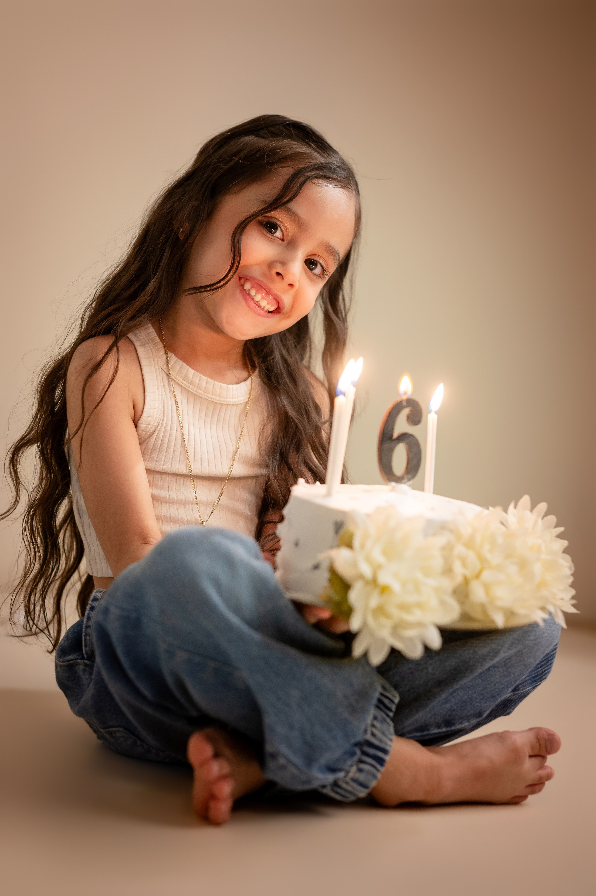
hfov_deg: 27.0
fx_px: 1243
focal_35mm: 50
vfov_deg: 39.6
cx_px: 298
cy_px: 448
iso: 1600
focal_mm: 50
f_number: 2.8
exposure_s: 1/125
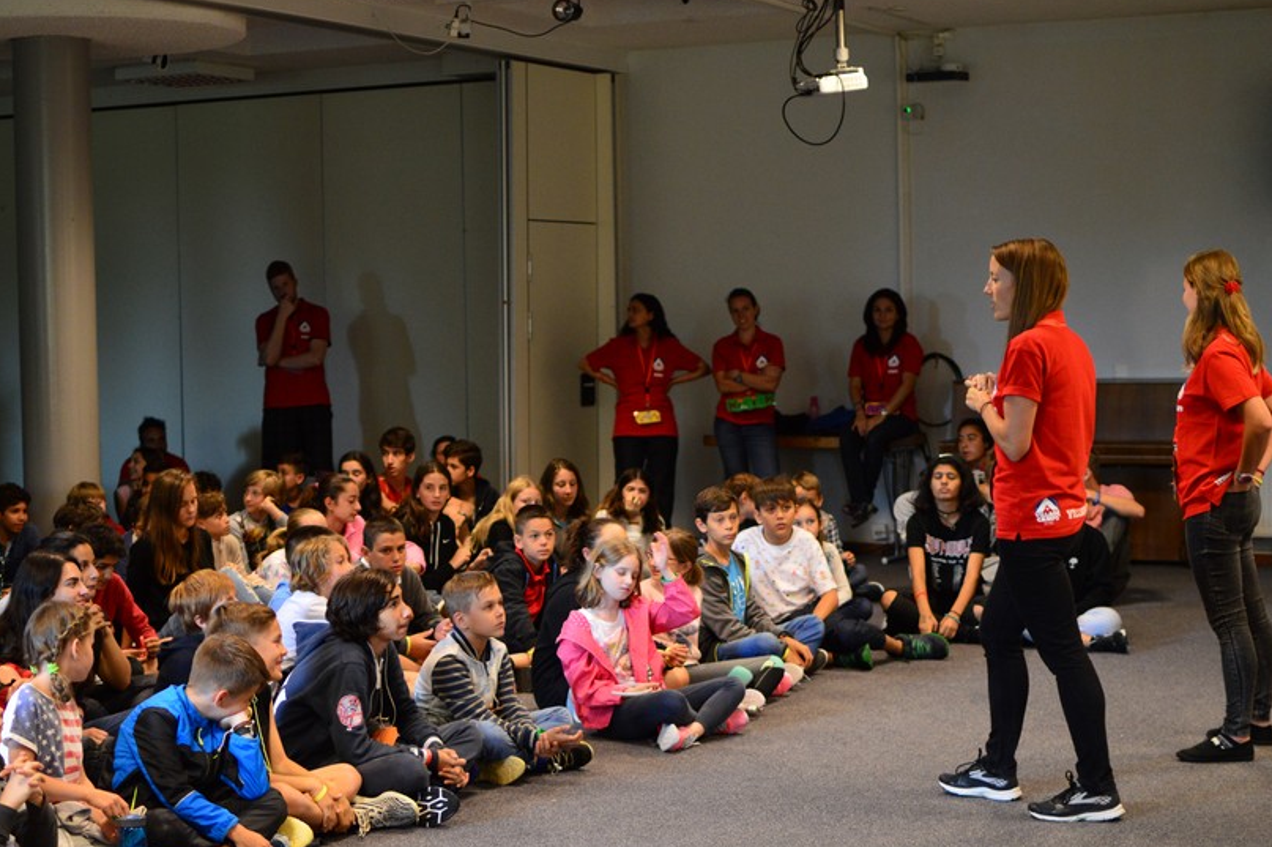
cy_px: 491
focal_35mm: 67
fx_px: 2353
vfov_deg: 20.4
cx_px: 515
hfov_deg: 30.2
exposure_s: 1/50
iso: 800
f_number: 1.8
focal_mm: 35
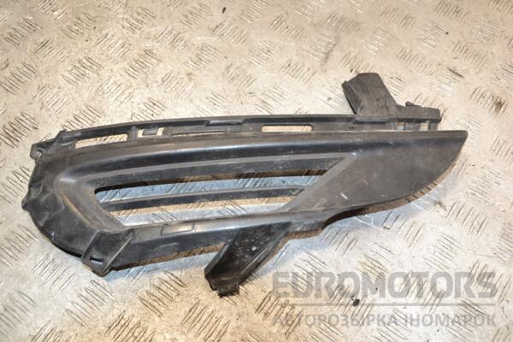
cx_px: 256
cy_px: 171
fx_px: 598
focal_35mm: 42
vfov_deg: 31.9
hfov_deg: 46.4
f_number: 5.6
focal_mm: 28
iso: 800
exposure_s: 1/200
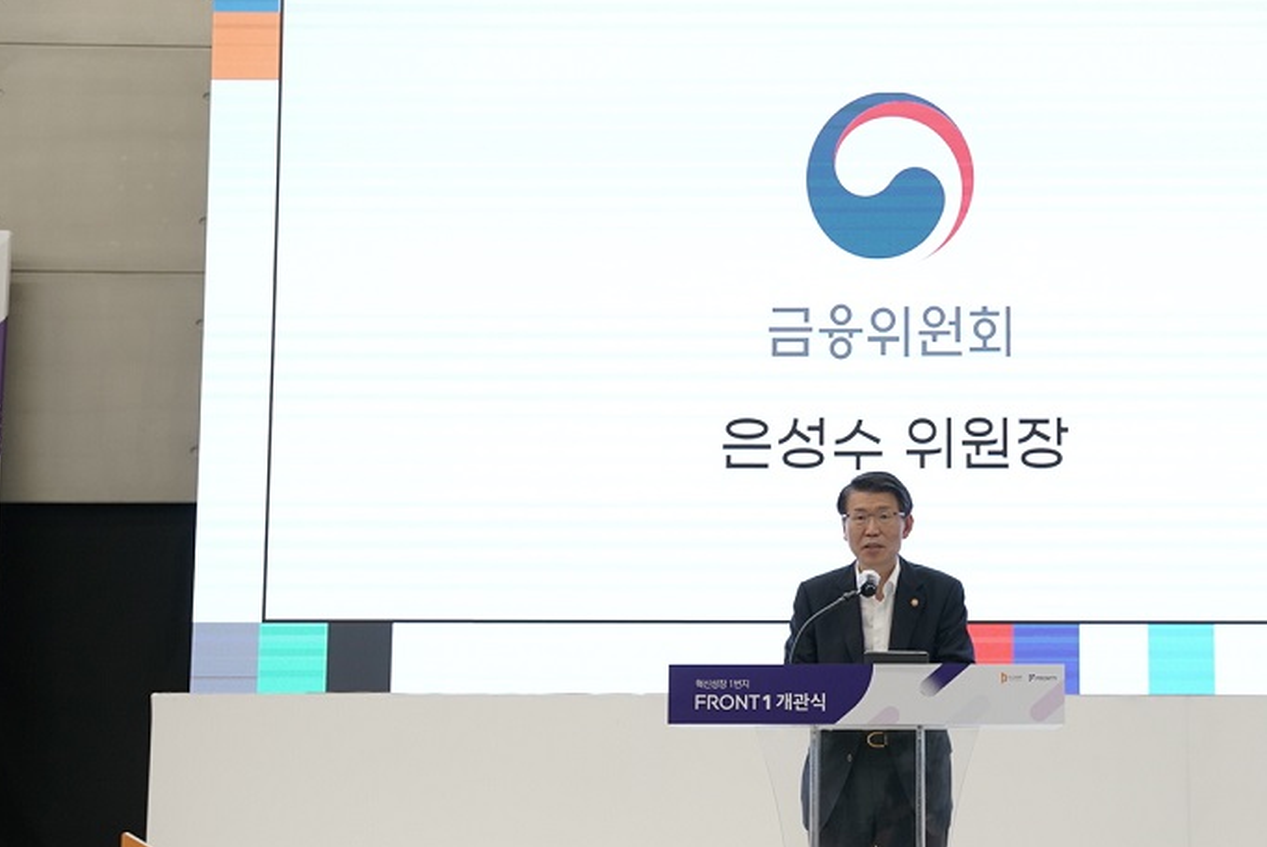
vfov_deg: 21.2
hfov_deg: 31.1
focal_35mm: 64
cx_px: 879
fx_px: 2254
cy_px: 531
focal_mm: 45
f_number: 3.5
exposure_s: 1/250
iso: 1600
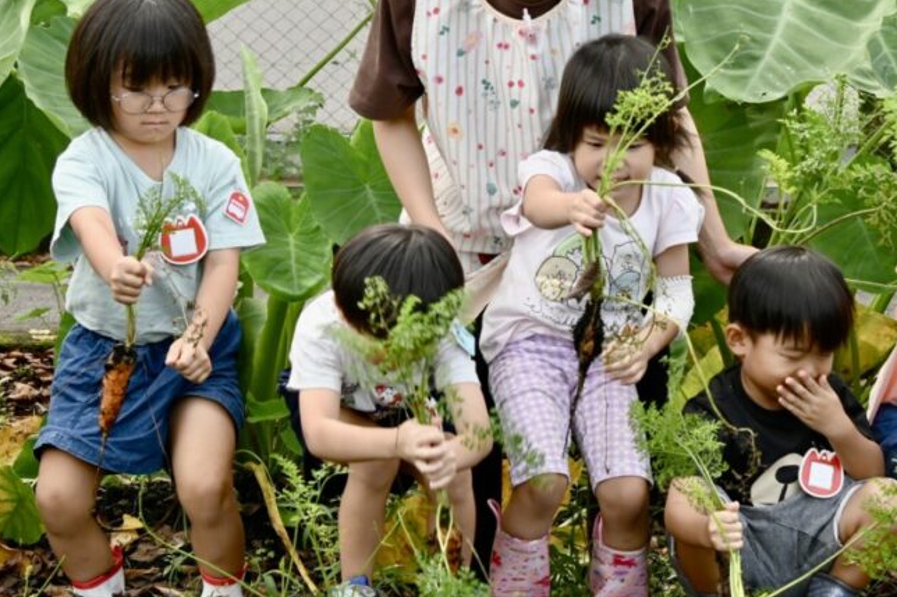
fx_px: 2615
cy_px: 260
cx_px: 552
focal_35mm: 105
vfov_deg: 13.0
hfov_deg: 19.4
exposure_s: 1/250
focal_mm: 44
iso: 200
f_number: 5.6
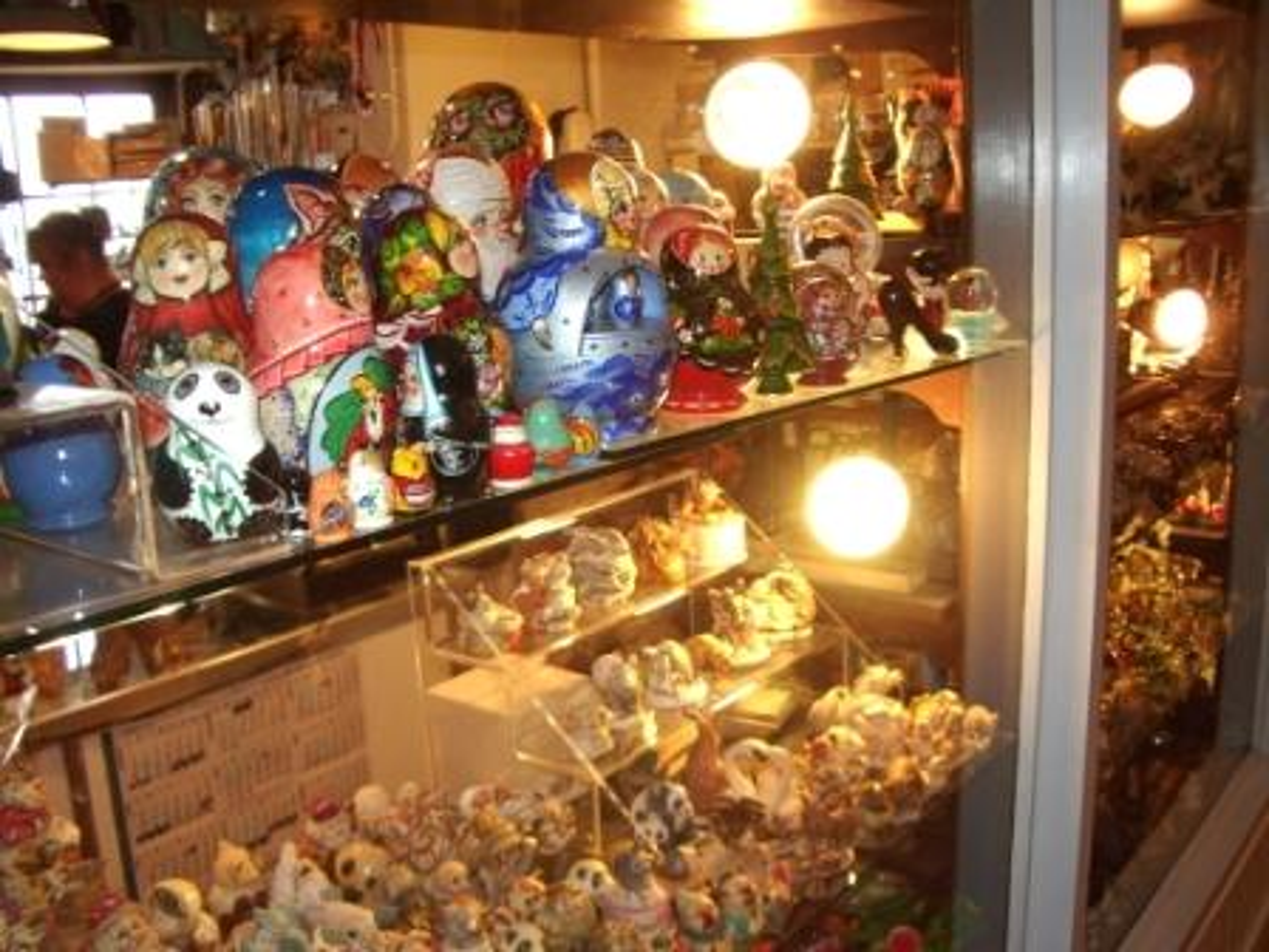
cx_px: 634
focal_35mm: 35
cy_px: 476
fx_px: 1283
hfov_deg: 52.6
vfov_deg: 40.7
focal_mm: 5.8
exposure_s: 1/15
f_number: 2.6
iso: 100
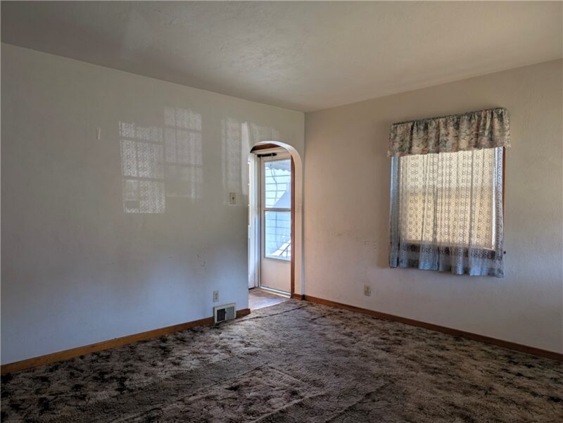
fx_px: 391
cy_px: 212
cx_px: 282
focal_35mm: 24
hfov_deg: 71.6
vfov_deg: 56.9
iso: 25
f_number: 1.68
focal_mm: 6.9
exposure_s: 1/580
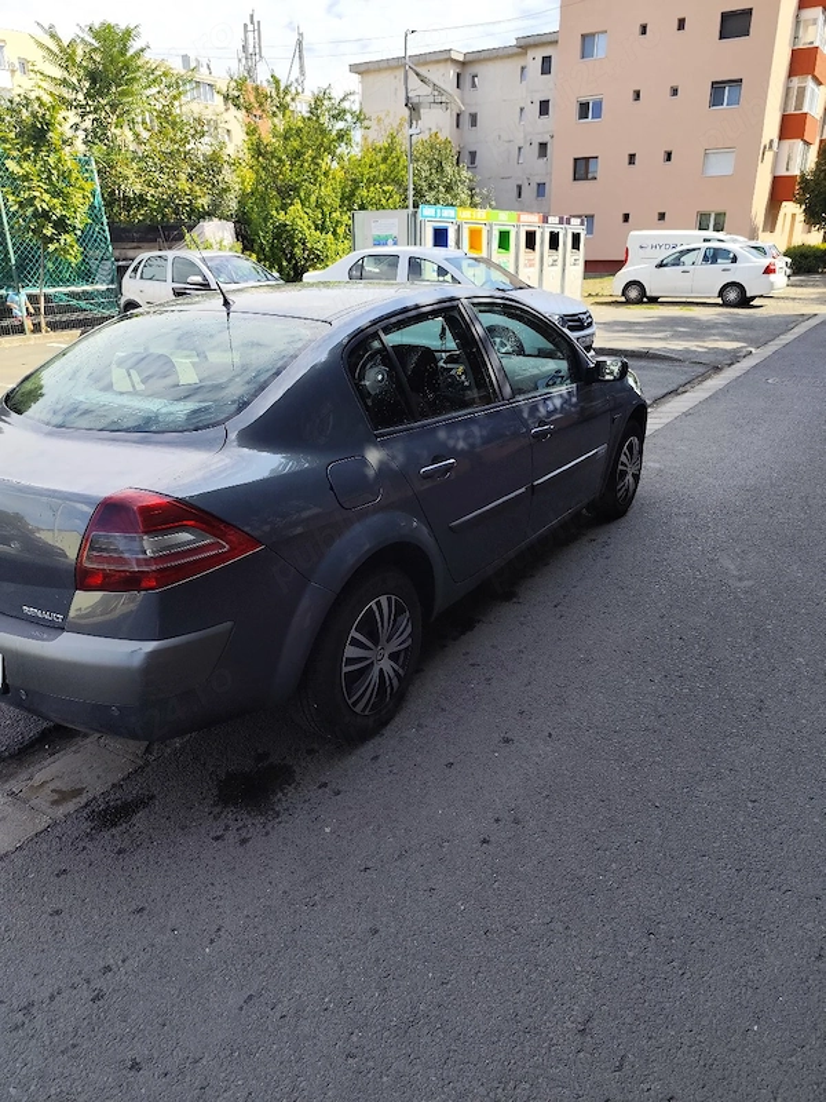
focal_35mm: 23
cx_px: 413
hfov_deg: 58.9
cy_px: 551
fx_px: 732
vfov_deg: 73.9
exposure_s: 1/588
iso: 50
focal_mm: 6.14
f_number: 1.65
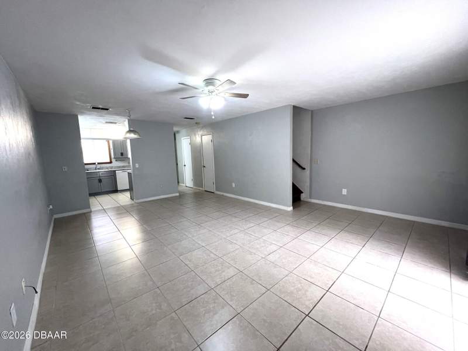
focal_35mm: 14
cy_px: 176
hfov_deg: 102.1
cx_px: 234
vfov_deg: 85.7
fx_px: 189
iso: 125
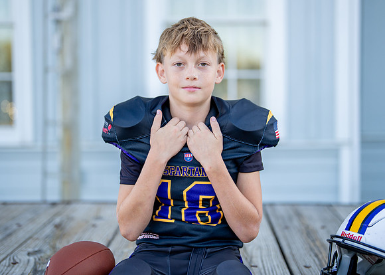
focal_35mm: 60
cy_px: 124
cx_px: 195
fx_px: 661
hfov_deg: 32.5
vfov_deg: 23.5
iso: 100
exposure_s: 1/1250
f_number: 1.2
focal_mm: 50
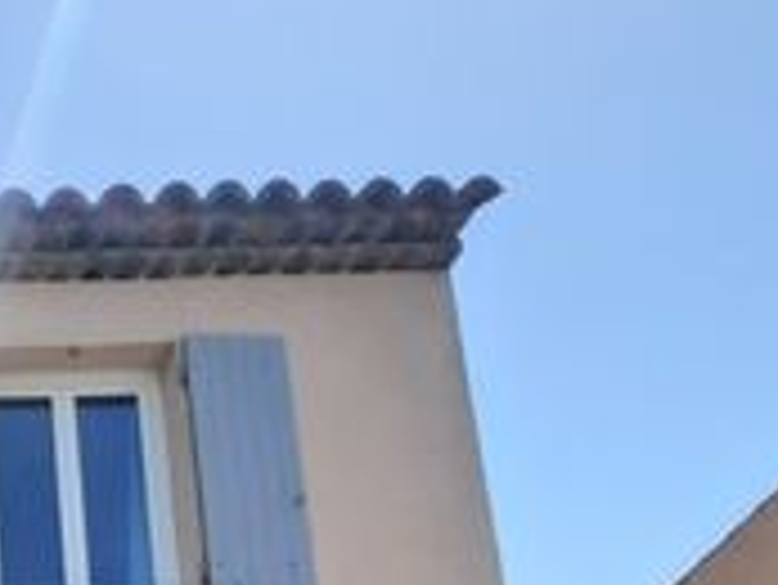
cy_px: 747
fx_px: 1012
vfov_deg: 27.3
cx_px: -202
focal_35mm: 45
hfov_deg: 32.8
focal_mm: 1.74
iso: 40
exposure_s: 1/1686
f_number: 2.2
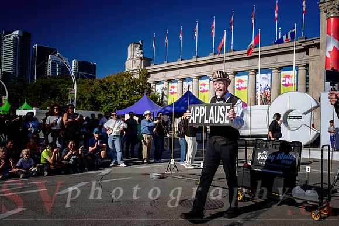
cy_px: 119
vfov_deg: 41.0
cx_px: 191
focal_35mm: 32
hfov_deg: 58.3
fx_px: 303
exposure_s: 1/320
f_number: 4
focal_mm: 28.5
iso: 64
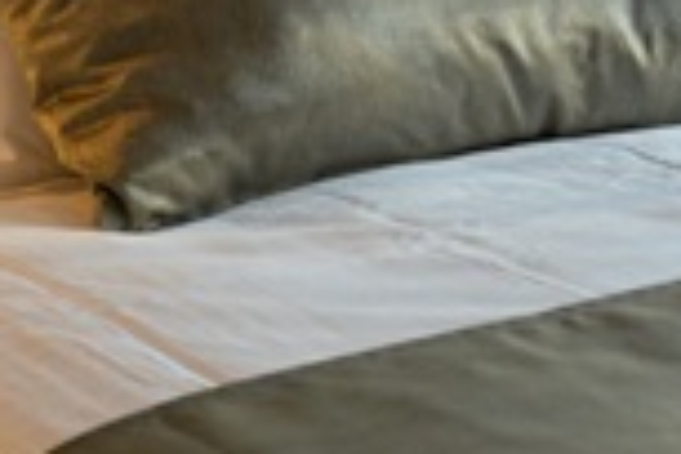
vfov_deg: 7.9
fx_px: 3253
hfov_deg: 11.9
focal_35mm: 172
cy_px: -185
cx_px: 418
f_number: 4
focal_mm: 22
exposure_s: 1/60
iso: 500
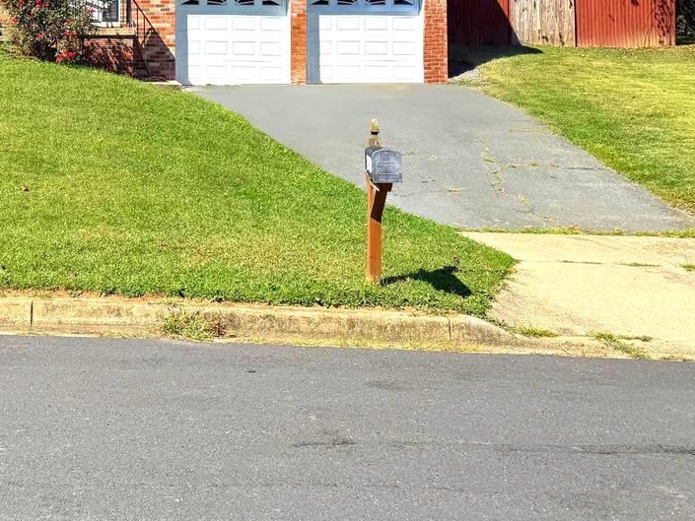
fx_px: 984
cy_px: 13
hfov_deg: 36.5
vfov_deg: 28.1
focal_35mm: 49
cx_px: 73
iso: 80
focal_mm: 6.76
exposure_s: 1/3584
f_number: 1.78
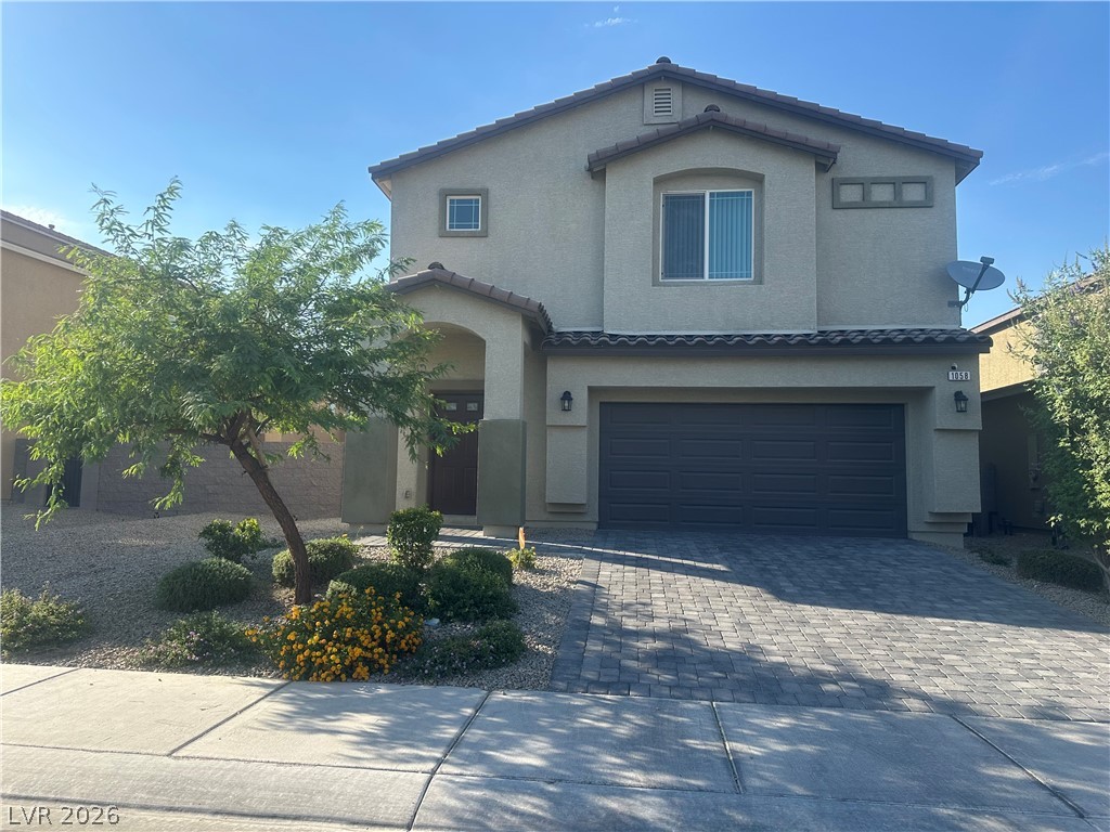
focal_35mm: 24
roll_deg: -1.3
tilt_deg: +6.2
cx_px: 555
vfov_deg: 56.8
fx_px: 770
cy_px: 416
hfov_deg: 71.6
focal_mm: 6.86
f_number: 1.78
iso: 80
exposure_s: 1/2252
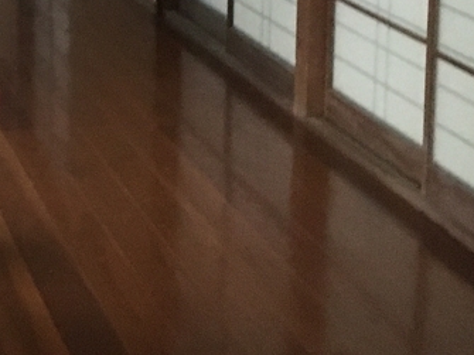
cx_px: -62
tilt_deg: -8.8
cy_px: -86
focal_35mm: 104
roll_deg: +0.2
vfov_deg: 13.8
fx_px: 1424
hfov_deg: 18.1
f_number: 2.2
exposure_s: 1/15
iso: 320
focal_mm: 4.15
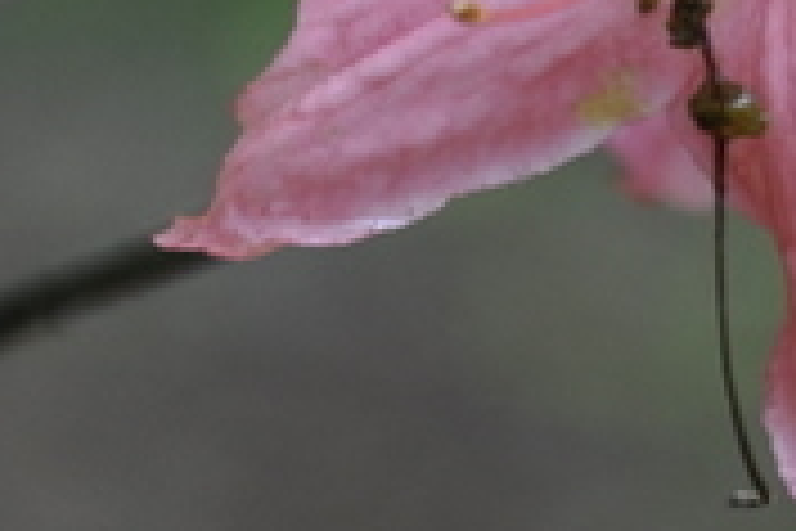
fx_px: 15703
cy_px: -364
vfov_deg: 1.9
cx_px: 1075
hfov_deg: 2.9
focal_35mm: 710
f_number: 5.6
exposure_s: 1/125
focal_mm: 105
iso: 280
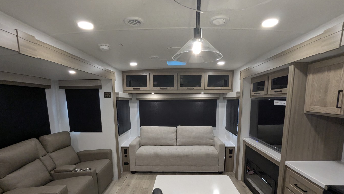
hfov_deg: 92.7
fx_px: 164
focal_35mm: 18
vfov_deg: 59.8
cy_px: 127
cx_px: 175
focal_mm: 2.35
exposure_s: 1/93.5
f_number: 2.2
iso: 304
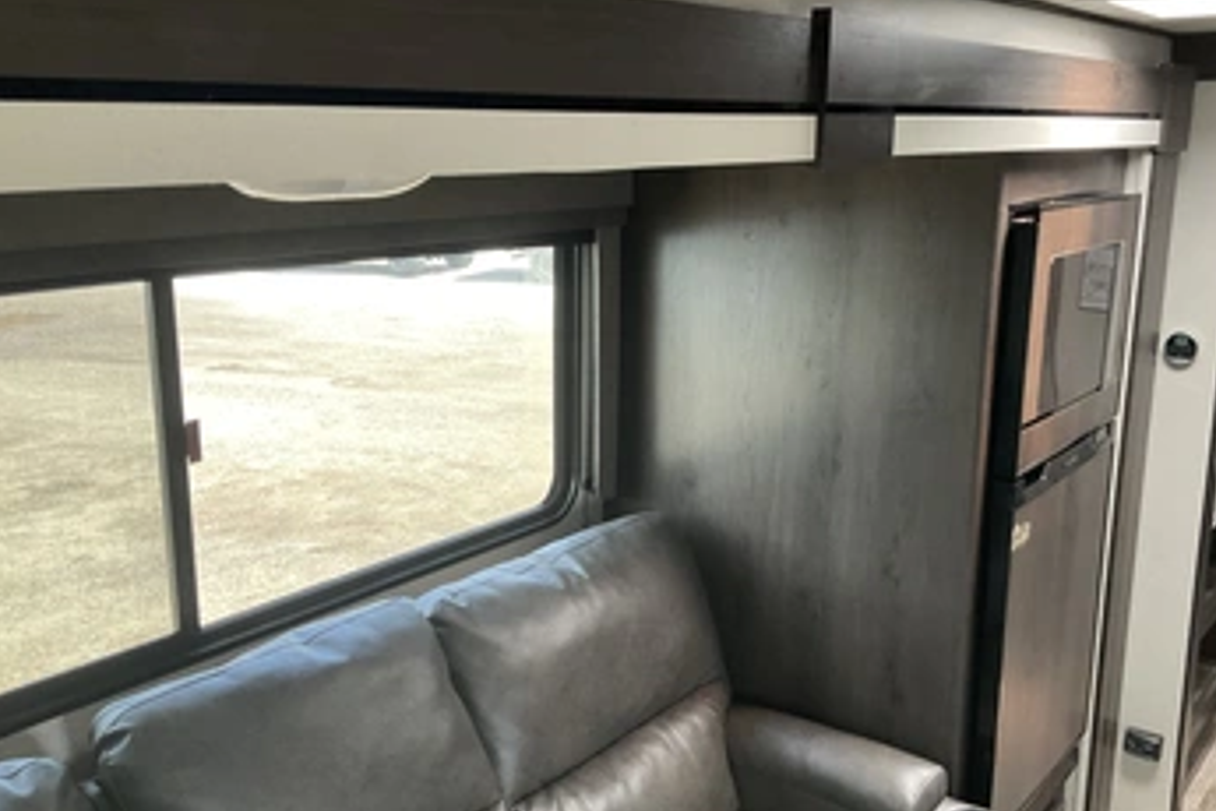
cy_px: 420
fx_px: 1182
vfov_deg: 37.8
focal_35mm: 35
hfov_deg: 54.4
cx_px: 641
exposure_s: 1/66
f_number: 1.8
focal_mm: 3
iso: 64
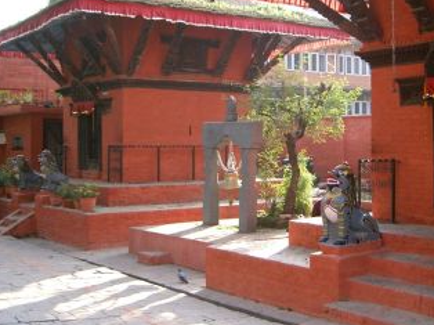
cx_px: 291
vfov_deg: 27.3
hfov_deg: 35.8
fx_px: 664
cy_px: 108
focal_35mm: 53
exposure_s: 1/160
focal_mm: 8
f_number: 2.8
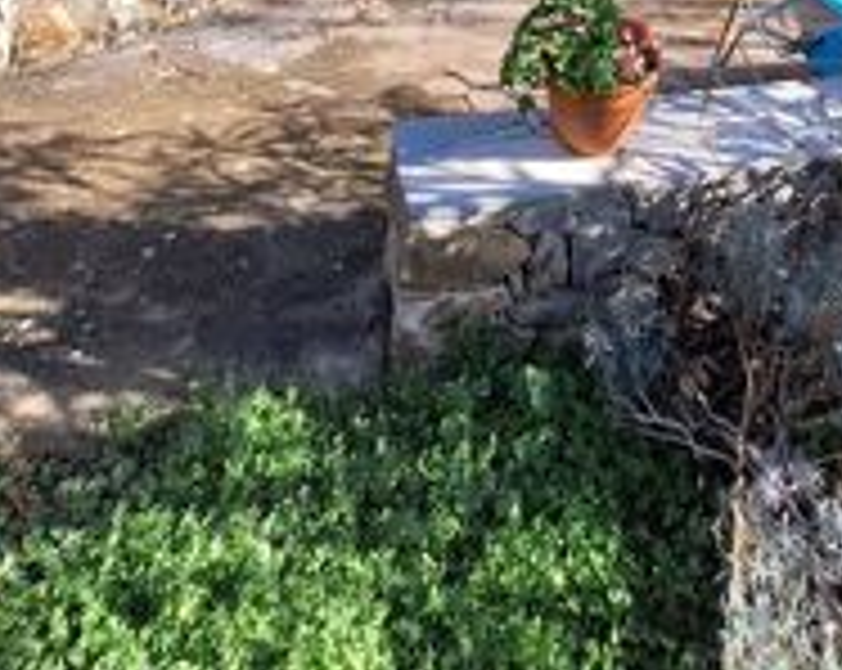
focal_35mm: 29
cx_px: 572
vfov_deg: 36.3
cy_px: -164
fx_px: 722
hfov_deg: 58.9
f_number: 2.2
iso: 40
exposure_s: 1/698
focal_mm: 1.74
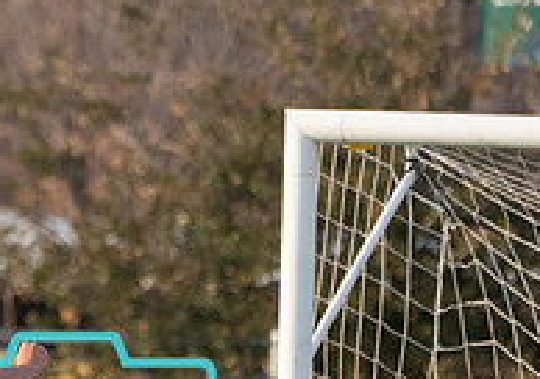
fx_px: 30207
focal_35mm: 1982
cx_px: -99
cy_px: 452
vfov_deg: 0.7
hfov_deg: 1.0
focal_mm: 400
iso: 800
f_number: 5.6
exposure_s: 1/1250
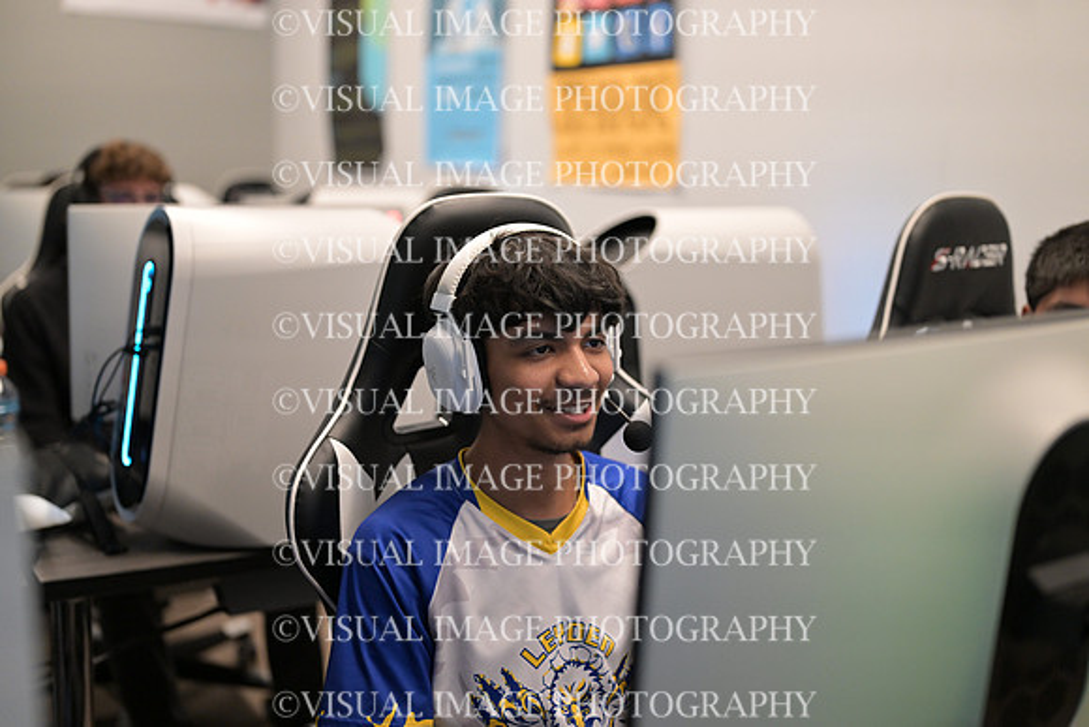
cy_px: 364
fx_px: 1210
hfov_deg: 48.4
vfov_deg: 33.4
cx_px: 544
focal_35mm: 40
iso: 2500
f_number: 1.4
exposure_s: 1/400
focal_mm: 40
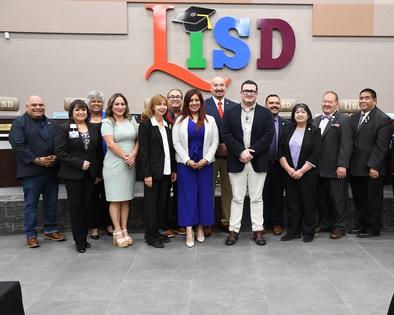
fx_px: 478
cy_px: 157
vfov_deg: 36.5
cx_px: 239
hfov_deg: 44.5
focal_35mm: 41
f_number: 5.6
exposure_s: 1/60
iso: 1600
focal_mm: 24
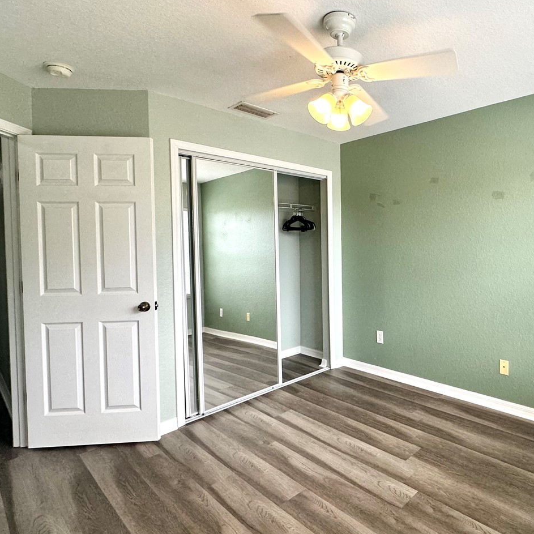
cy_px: 255
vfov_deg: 72.1
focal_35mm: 21
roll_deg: +0.3
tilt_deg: -1.4
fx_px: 367
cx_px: 368
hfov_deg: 69.5
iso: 125
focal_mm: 2.22
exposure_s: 1/120
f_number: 2.2
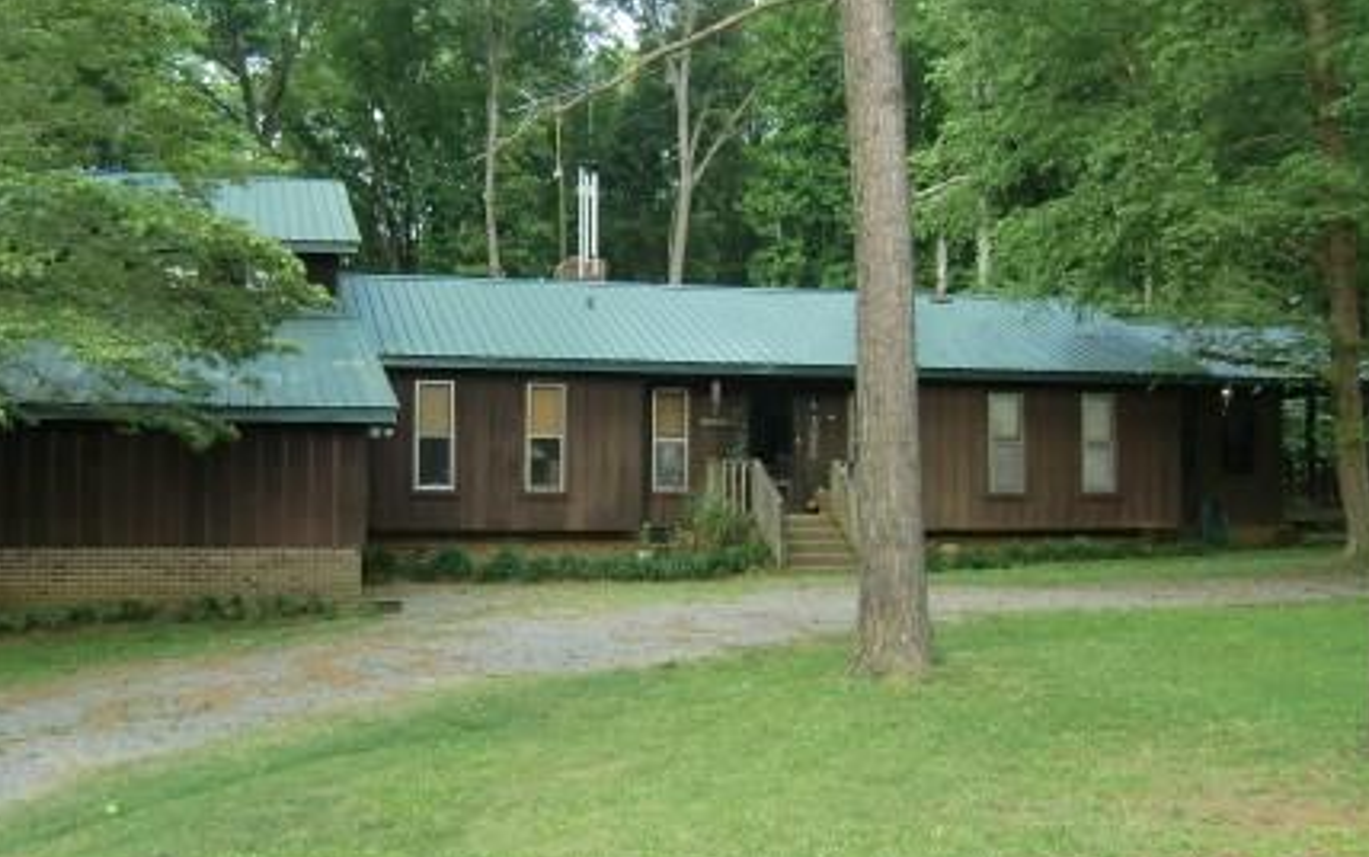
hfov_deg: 50.8
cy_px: 441
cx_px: 486
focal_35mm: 38
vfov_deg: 33.6
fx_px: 1419
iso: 64
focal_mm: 4.3
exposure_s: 1/80
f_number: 3.2
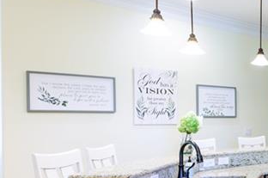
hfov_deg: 30.6
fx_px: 342
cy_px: 121
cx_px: 371
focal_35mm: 46
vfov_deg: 28.9
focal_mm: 14
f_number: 8
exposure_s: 1/10
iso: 64
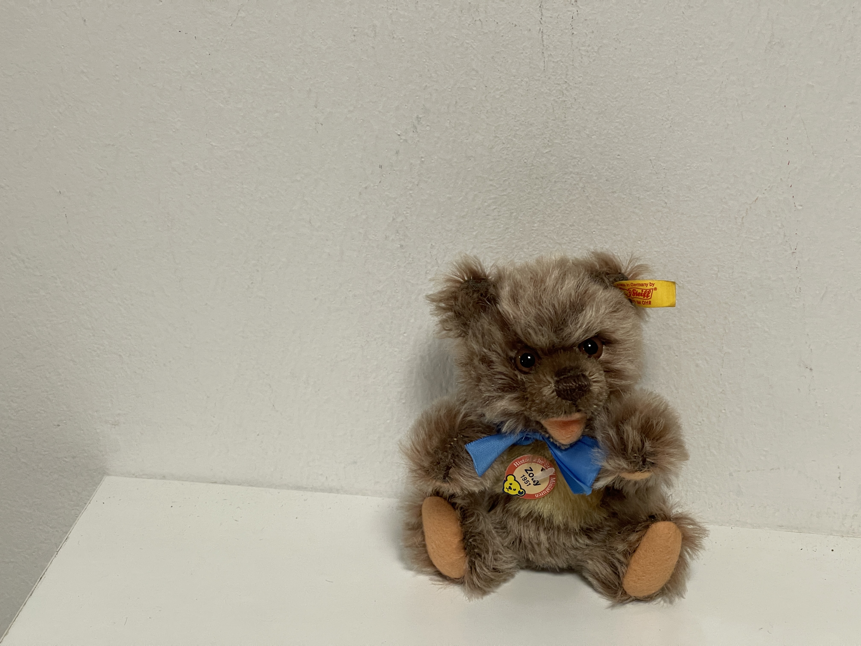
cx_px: 430
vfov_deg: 22.9
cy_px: 323
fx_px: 1592
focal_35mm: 64
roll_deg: -1.2
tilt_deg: -26.9
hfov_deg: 30.3
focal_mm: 7.5
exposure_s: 1/50
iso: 125
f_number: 2.2
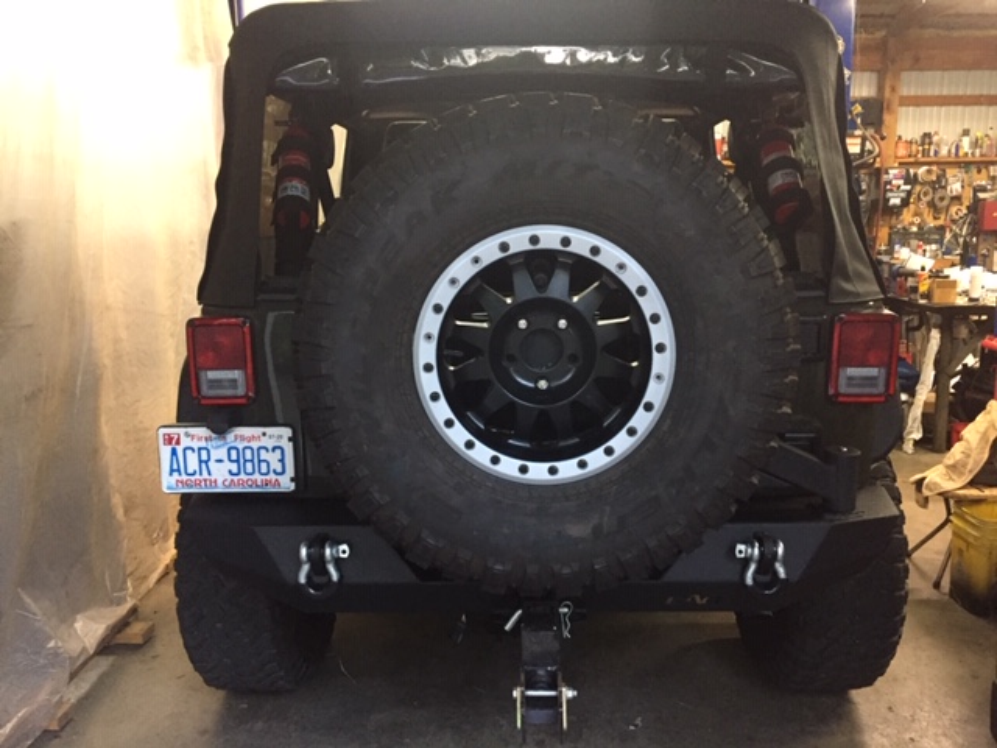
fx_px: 835
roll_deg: -0.3
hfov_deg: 61.7
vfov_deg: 48.2
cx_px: 498
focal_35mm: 29
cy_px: 374
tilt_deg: -10.5
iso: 250
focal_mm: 4.15
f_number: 2.2
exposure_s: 1/30
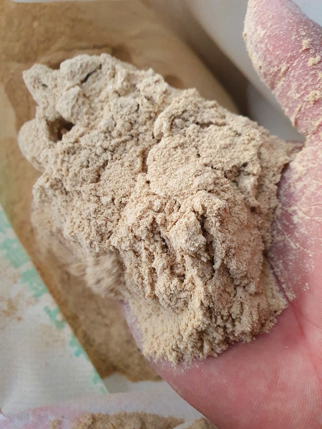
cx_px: 161
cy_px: 214
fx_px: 323
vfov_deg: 67.3
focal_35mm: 26
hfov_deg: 53.1
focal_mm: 4.32
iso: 500
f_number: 2.4
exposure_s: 1/50
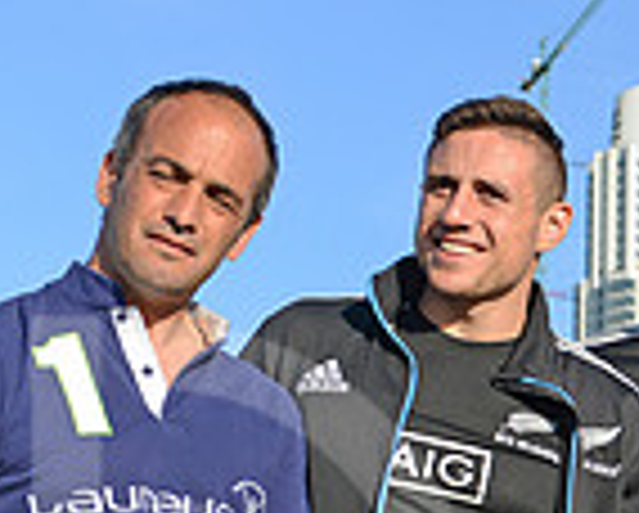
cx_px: 922
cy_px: 655
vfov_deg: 11.3
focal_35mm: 134
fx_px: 2538
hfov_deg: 13.6
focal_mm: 35
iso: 250
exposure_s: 1/1600
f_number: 4.5
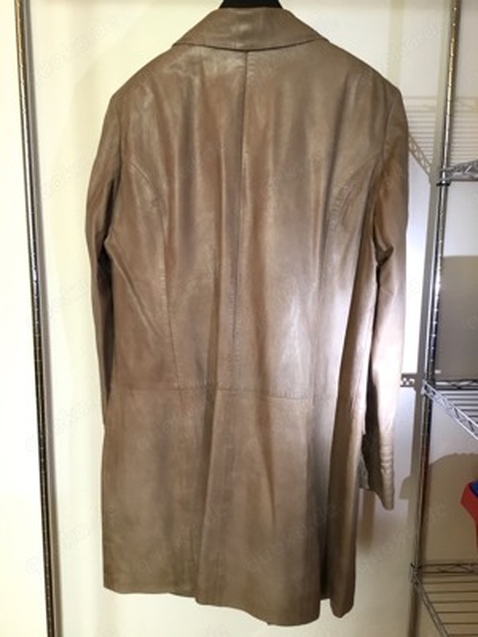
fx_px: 571
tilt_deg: -9.9
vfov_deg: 58.4
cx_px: 239
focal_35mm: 31
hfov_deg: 45.4
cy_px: 318
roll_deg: +1.0
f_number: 2.4
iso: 100
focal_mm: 3.3
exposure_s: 1/33
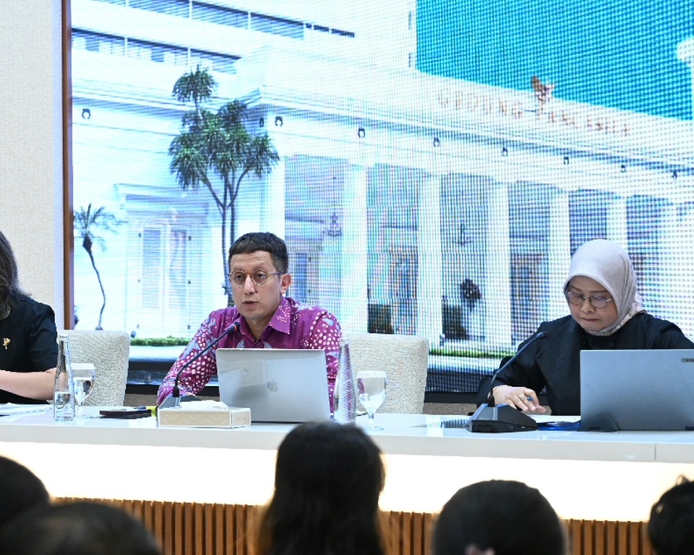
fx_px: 2732
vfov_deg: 11.6
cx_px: 113
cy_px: 300
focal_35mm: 133
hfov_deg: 14.4
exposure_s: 1/250
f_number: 4.5
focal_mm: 79
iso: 3200
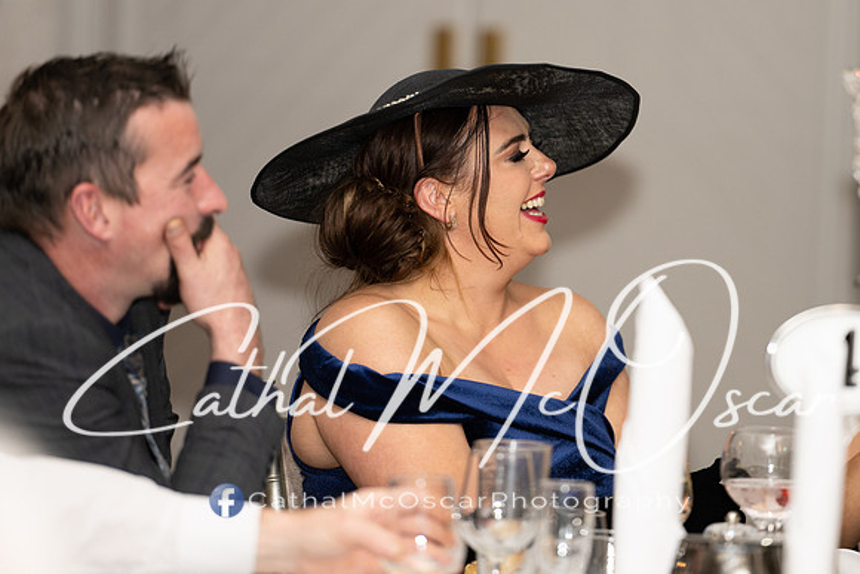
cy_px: 227
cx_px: 520
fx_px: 5635
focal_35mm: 236
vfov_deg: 5.8
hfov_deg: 8.7
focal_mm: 195
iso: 400
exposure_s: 1/160
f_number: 2.8
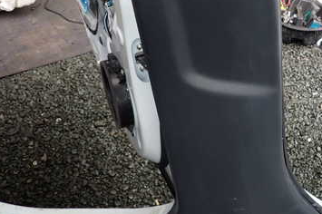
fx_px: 393
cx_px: 220
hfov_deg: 43.8
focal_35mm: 44
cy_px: 68
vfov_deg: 30.2
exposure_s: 1/30
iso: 160
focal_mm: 4.5
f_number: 5.6
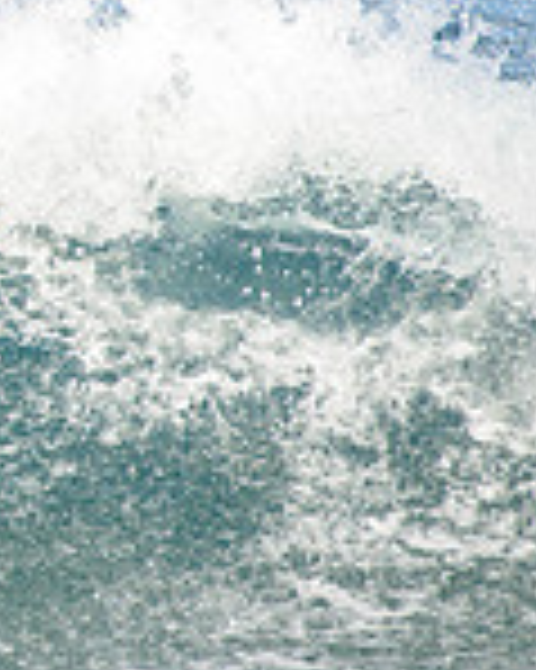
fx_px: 44543
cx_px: -482
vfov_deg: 0.9
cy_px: 113
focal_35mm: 2244
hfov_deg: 0.7
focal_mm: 500
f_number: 5.6
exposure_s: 1/2000
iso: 280
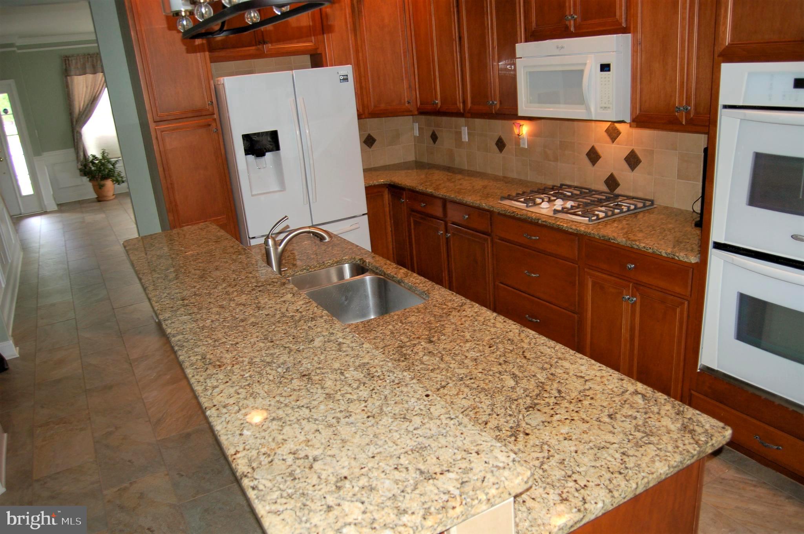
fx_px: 602
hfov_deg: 67.4
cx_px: 402
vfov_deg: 47.8
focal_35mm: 27
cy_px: 267
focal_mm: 18
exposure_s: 1/60
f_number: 3.5
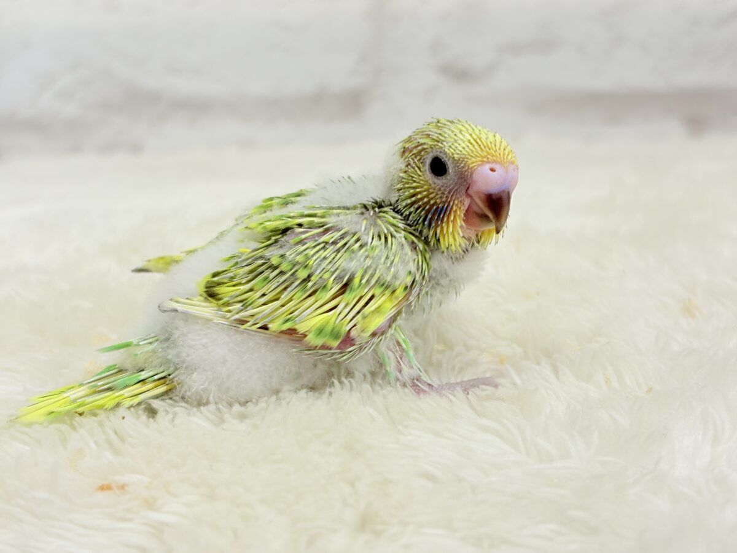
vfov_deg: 28.0
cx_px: 368
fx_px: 1107
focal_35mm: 52
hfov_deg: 36.8
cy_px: 276
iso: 50
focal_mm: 5.96
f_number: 1.6
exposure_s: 1/100
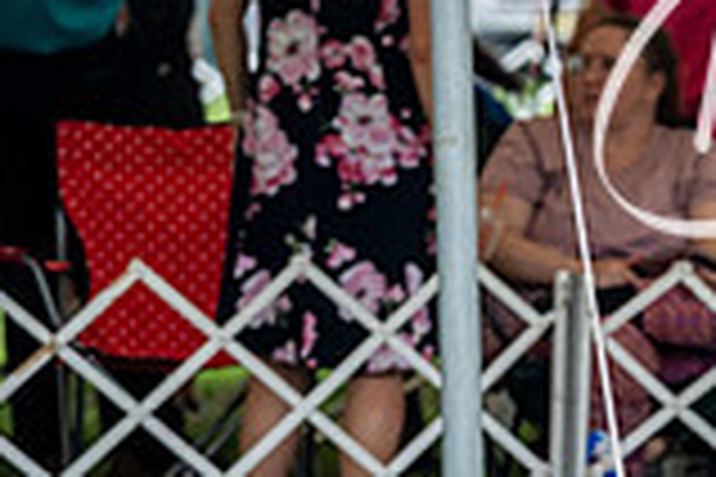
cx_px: 1247
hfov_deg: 3.9
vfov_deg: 2.6
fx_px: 10401
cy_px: 317
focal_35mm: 523
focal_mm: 143
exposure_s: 1/400
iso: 400
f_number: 4.5
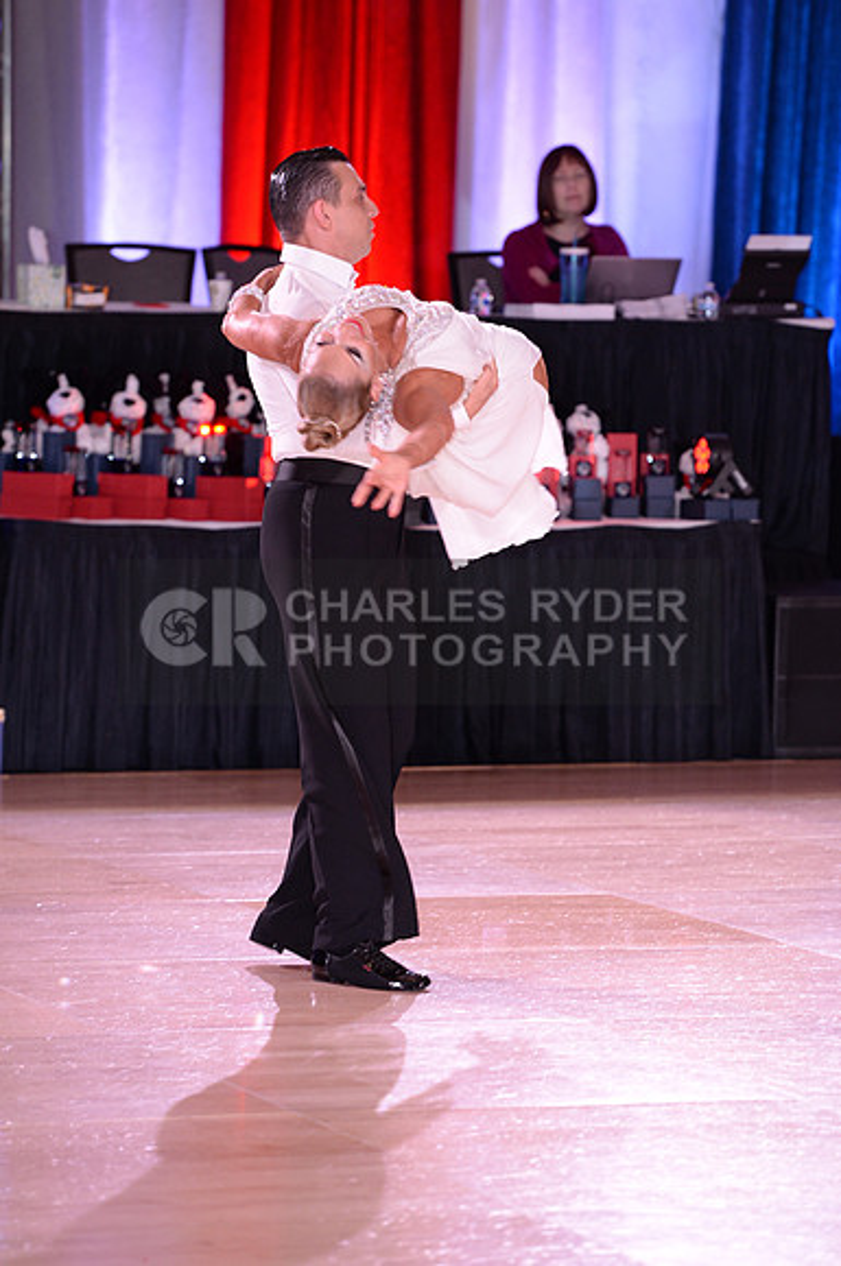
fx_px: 5799
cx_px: 420
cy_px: 633
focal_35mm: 165
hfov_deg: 8.3
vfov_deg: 12.5
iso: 1600
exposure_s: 1/250
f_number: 4
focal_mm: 165
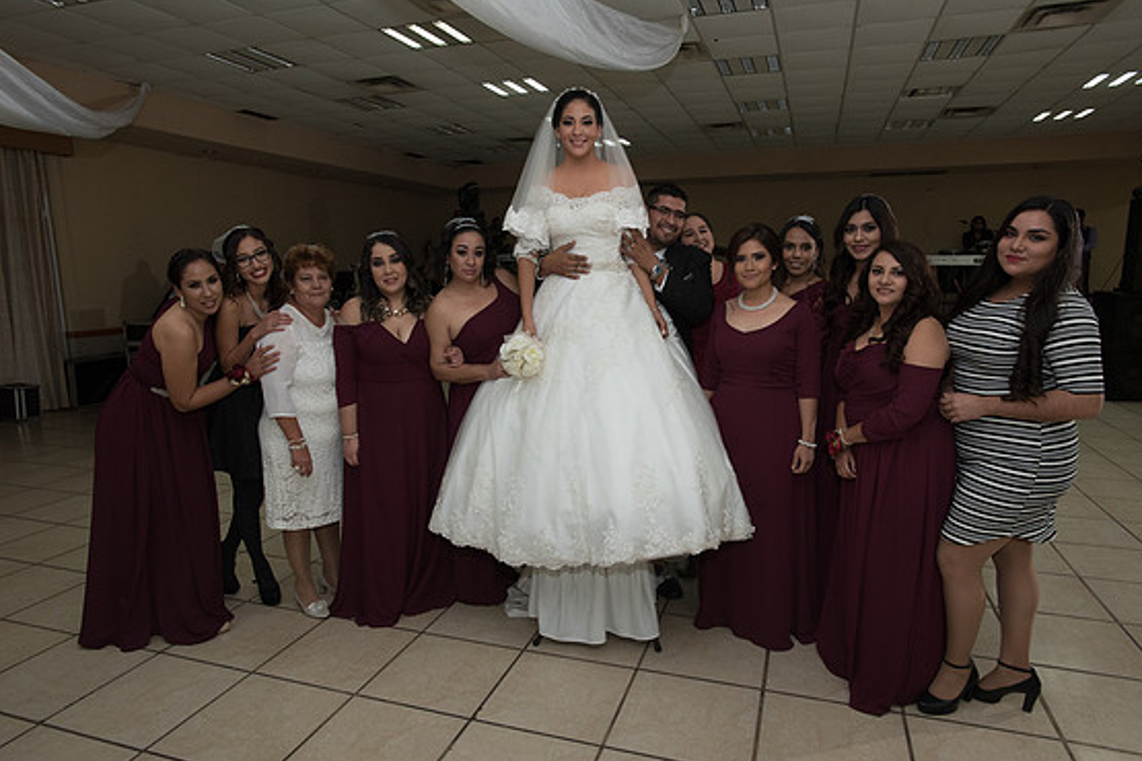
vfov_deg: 55.1
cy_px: 384
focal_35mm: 23
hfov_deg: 76.1
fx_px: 730
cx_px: 580
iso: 1600
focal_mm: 22
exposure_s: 1/100
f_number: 4.5
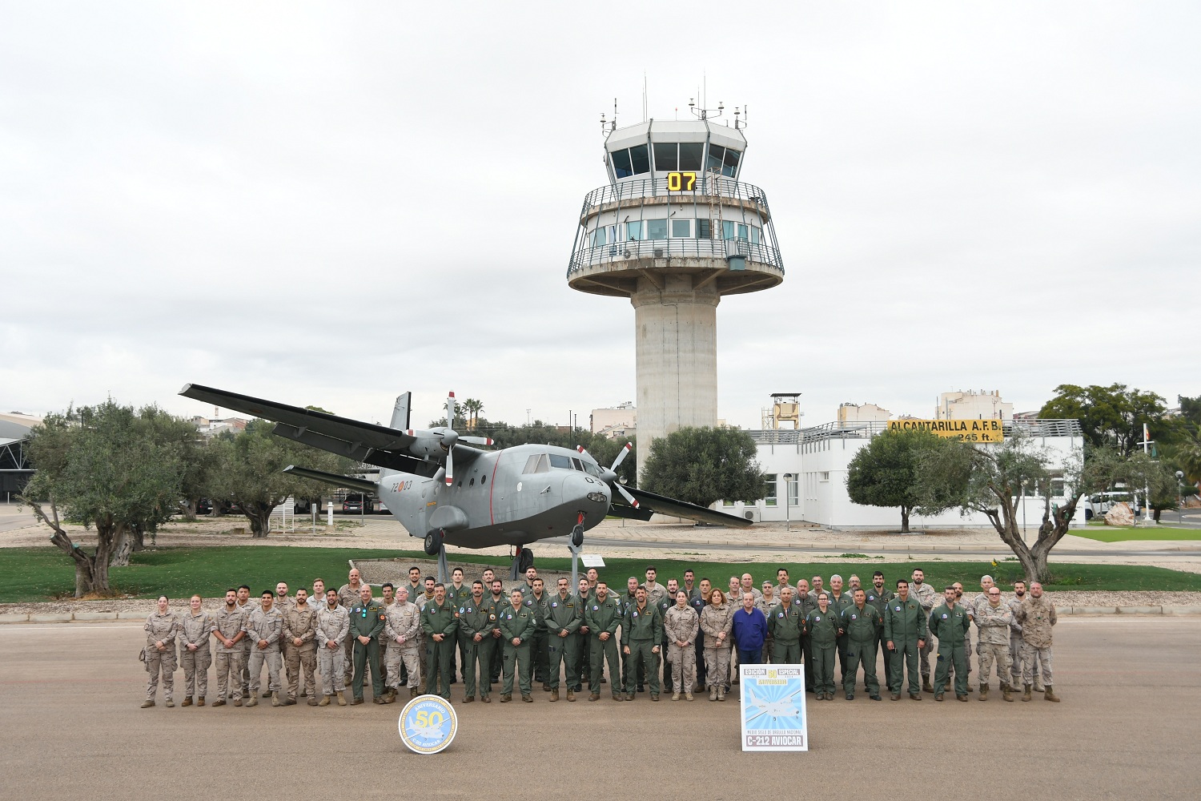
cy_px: 400
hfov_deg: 49.6
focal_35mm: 39
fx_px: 1301
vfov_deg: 34.2
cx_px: 600
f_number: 5
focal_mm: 26
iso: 200
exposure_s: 1/25
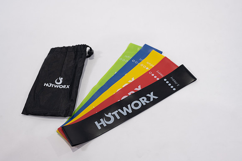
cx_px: 121
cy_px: 80
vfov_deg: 27.0
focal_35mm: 50
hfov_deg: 39.6
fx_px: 336
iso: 200
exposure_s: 1/125
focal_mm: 50
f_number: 4
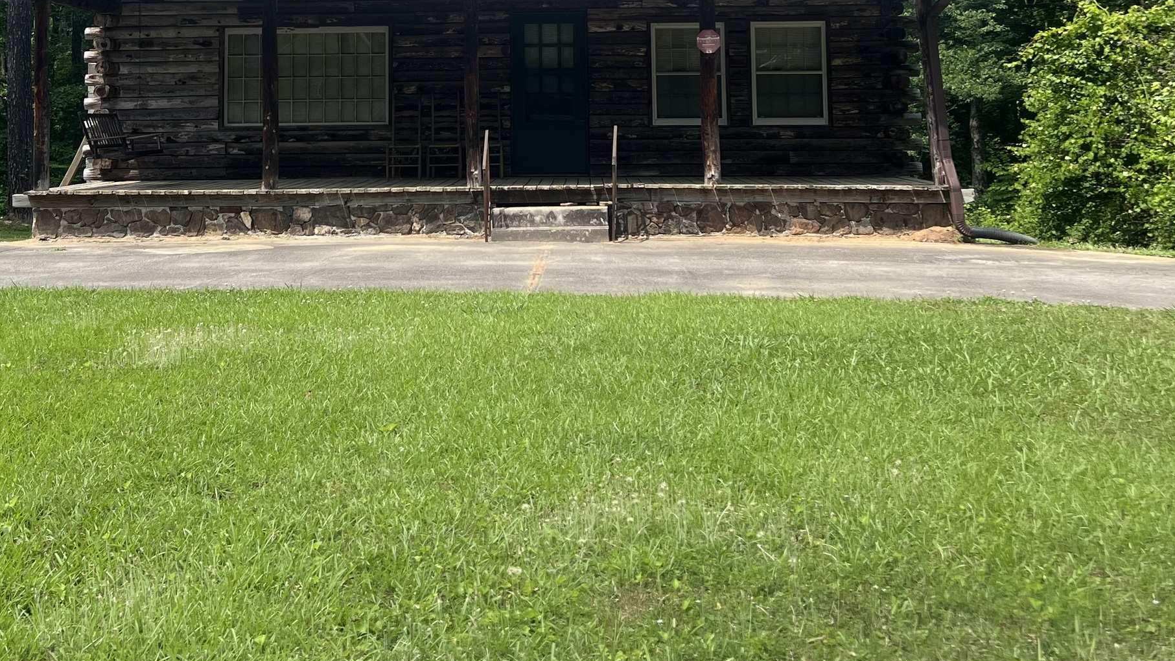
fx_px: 1496
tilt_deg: +3.2
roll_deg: +0.0
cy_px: 16
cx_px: 466
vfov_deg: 23.9
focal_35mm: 48
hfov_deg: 42.7
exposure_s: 1/3077
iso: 50
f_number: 1.5
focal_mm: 5.7
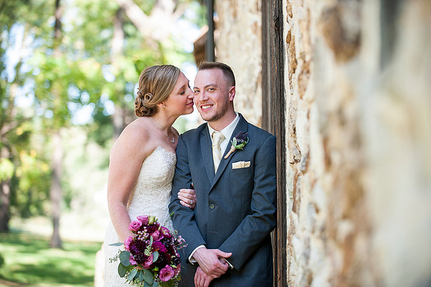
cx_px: 210
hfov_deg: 19.6
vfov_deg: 13.1
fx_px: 1250
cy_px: 140
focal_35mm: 105
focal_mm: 102
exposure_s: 1/640
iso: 400
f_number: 2.8
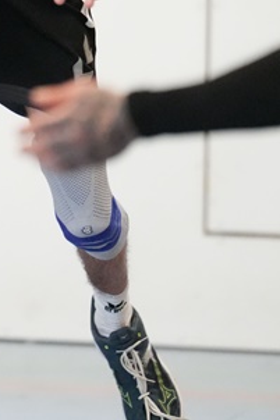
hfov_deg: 2.3
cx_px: -71
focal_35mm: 597
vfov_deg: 3.5
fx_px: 6972
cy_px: -43
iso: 12800
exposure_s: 1/1250
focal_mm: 200
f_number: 2.8
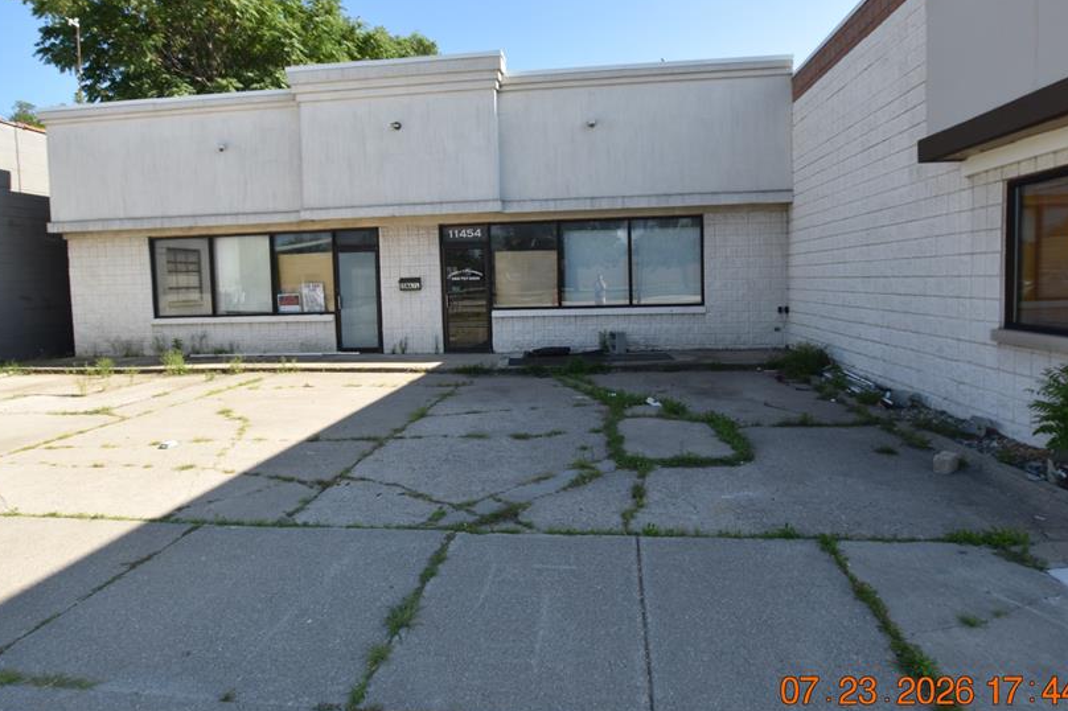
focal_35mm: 19
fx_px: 563
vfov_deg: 64.2
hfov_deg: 86.9
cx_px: 531
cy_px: 308
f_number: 8
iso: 250
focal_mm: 10
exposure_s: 1/250
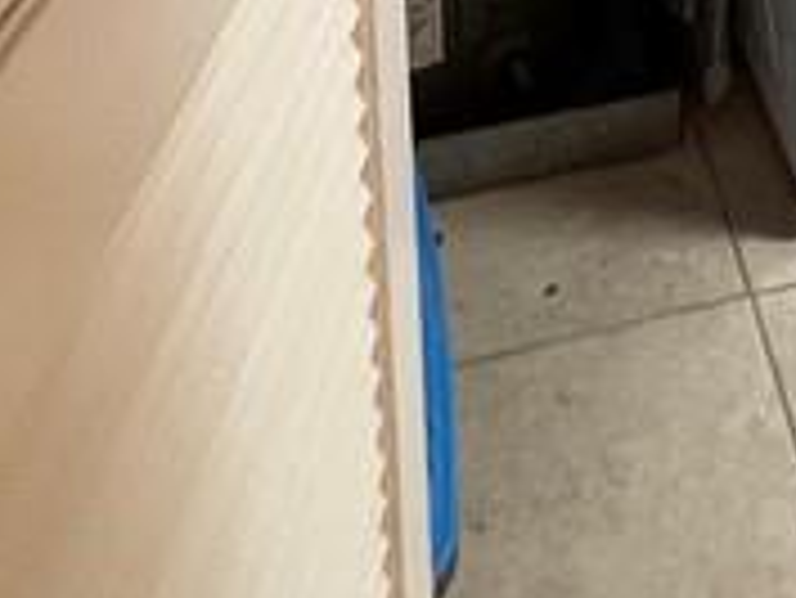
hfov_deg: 23.3
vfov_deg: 14.7
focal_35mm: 75
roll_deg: -1.2
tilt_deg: -12.1
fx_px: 1726
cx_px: 1003
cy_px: -724
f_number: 1.8
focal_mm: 1.57
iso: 250
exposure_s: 1/60
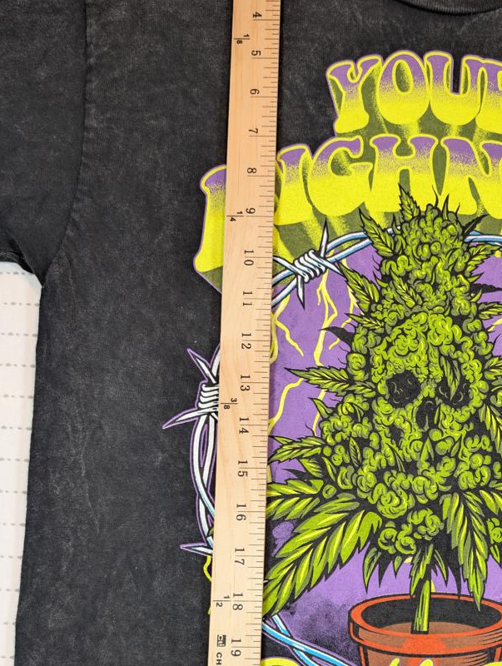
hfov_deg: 30.0
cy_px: 462
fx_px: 925
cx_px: 365
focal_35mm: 48
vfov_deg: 39.0
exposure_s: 1/60
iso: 30
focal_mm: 6.9
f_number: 1.68
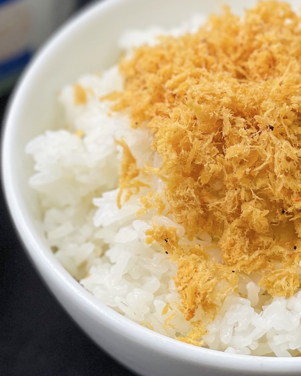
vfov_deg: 11.6
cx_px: 122
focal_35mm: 166
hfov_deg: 9.3
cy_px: 152
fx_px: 1848
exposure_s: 1/950
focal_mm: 7.5
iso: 32
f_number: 2.2
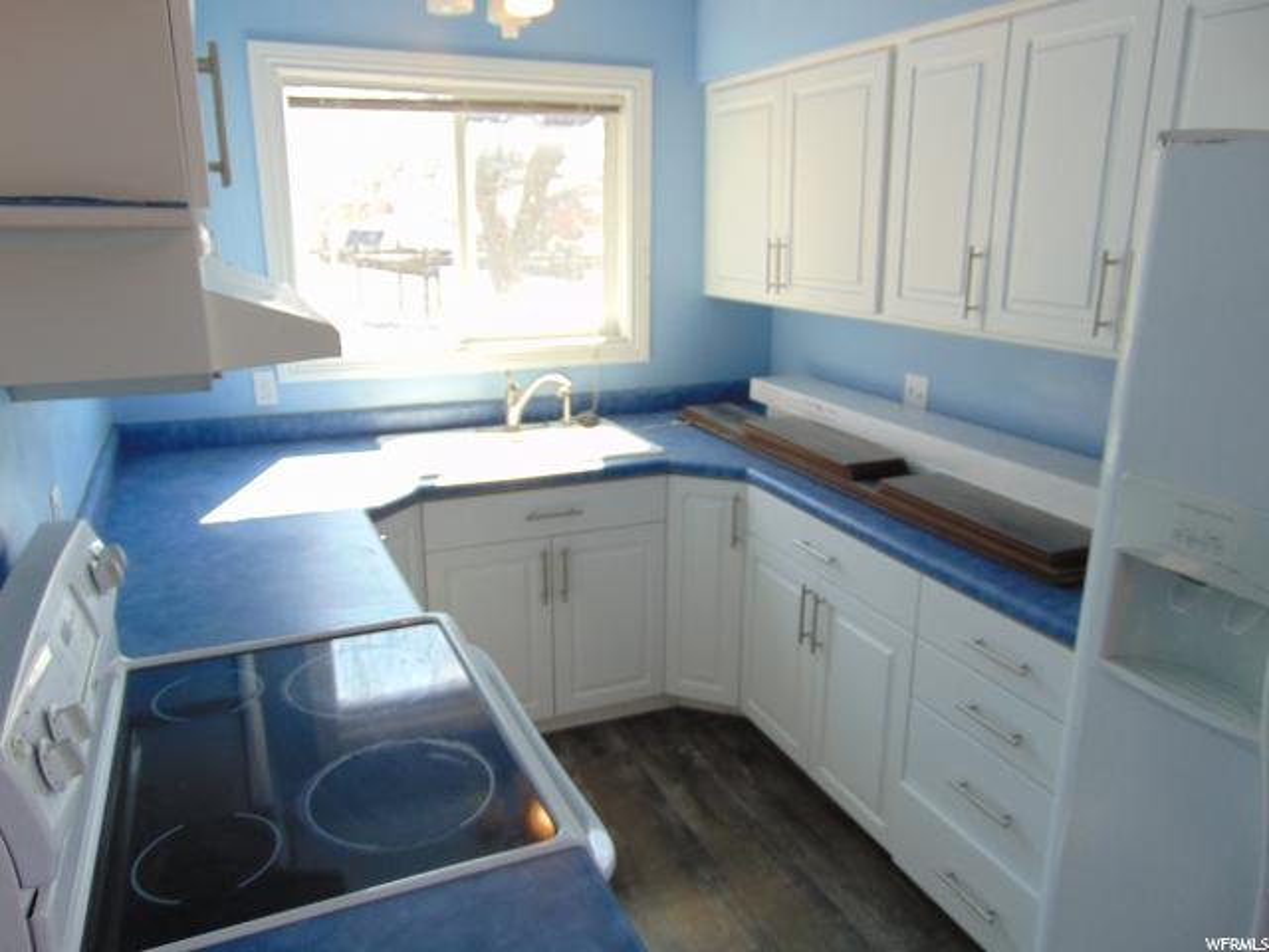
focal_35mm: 25
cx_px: 634
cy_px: 476
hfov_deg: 69.4
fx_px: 916
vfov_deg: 54.9
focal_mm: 4.5
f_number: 3
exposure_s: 1/80
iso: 80
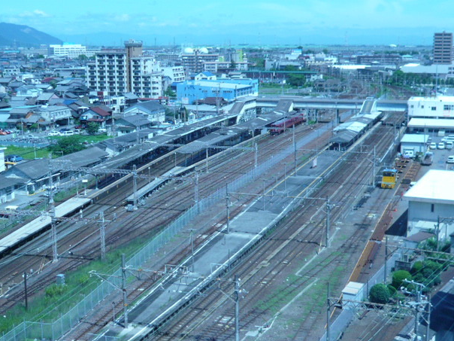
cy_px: 175
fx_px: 708
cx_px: 238
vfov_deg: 27.0
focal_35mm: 54
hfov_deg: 35.5
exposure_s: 1/1000
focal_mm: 5.5
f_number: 3.1
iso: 100
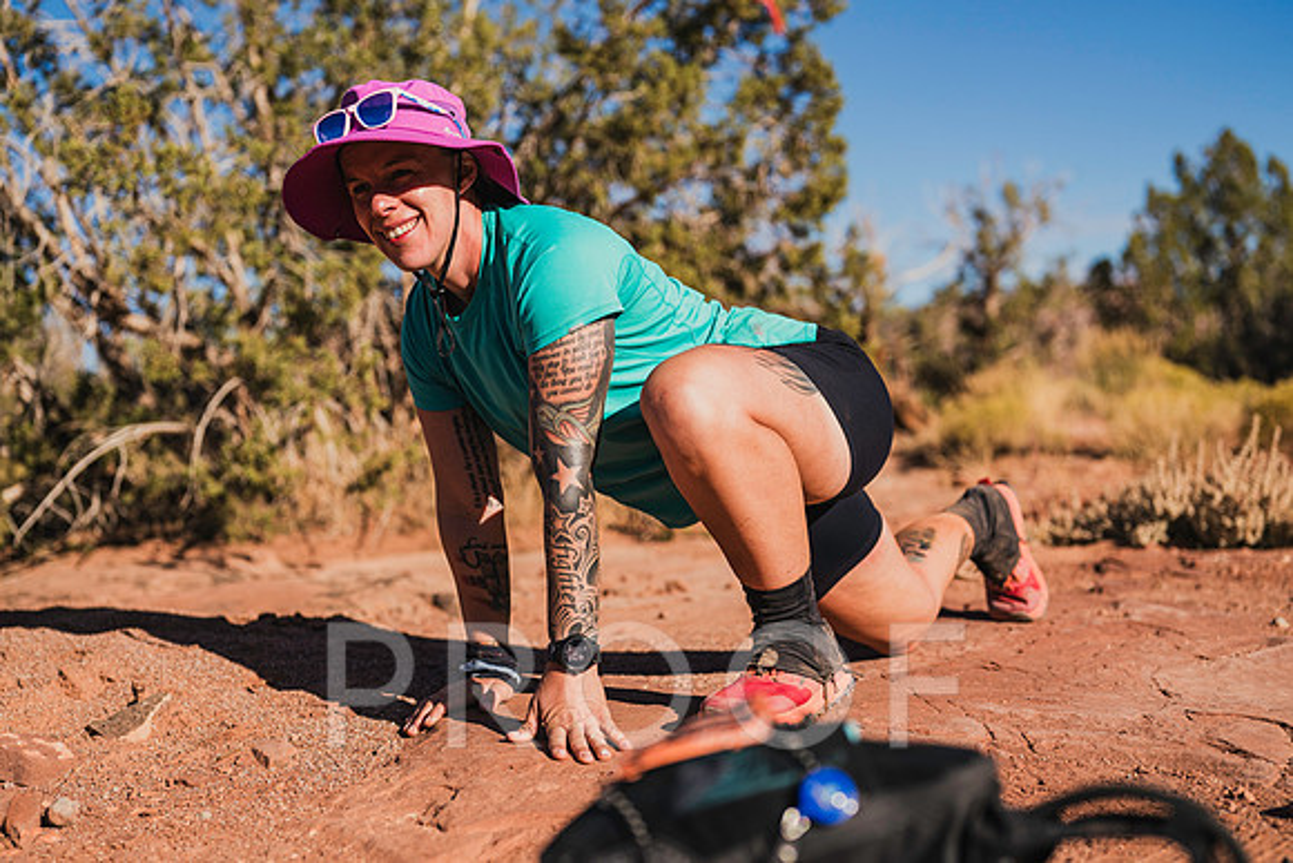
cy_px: 434
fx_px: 1965
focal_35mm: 55
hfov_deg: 36.4
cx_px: 612
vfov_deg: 24.8
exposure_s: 1/3200
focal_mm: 50
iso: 100
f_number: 2.2
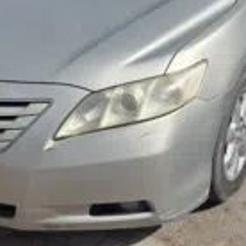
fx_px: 474
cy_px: 94
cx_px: 137
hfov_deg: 29.0
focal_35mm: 59
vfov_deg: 29.0
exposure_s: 1/7939
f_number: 1.4
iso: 64
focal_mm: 6.5
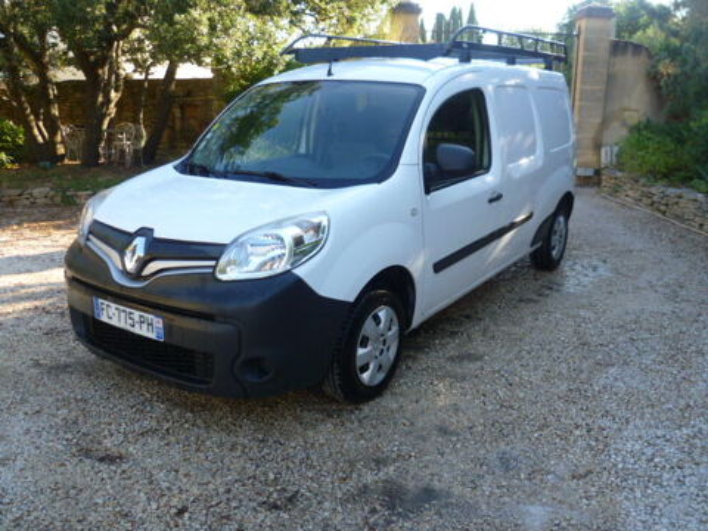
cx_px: 354
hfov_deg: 60.0
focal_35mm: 30
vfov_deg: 46.8
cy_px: 266
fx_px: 614
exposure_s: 1/100
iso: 80
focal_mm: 5.4
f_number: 2.9
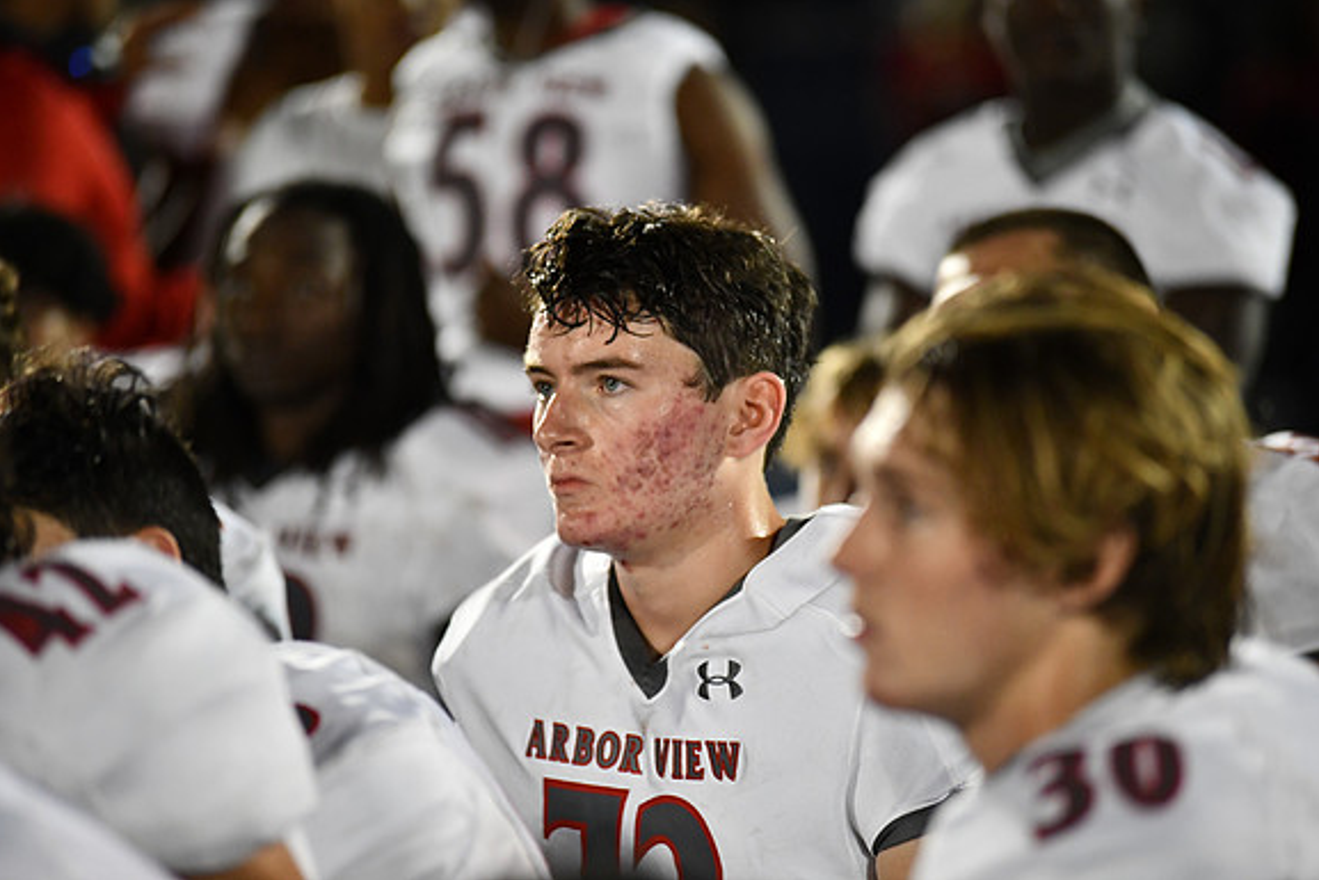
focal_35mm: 201
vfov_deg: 6.8
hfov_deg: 10.2
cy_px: 440
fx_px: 7366
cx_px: 658
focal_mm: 200
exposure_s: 1/1250
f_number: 2.8
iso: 4000
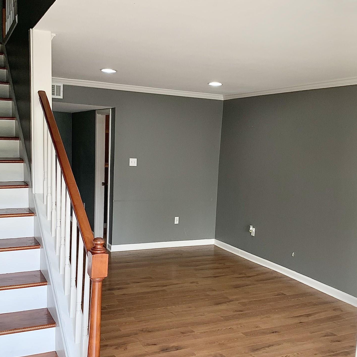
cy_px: 210
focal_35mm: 37
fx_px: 432
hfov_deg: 44.9
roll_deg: -2.7
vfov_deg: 44.7
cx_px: 166
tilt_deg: -8.4
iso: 50
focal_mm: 4.25
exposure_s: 1/121
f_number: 1.8
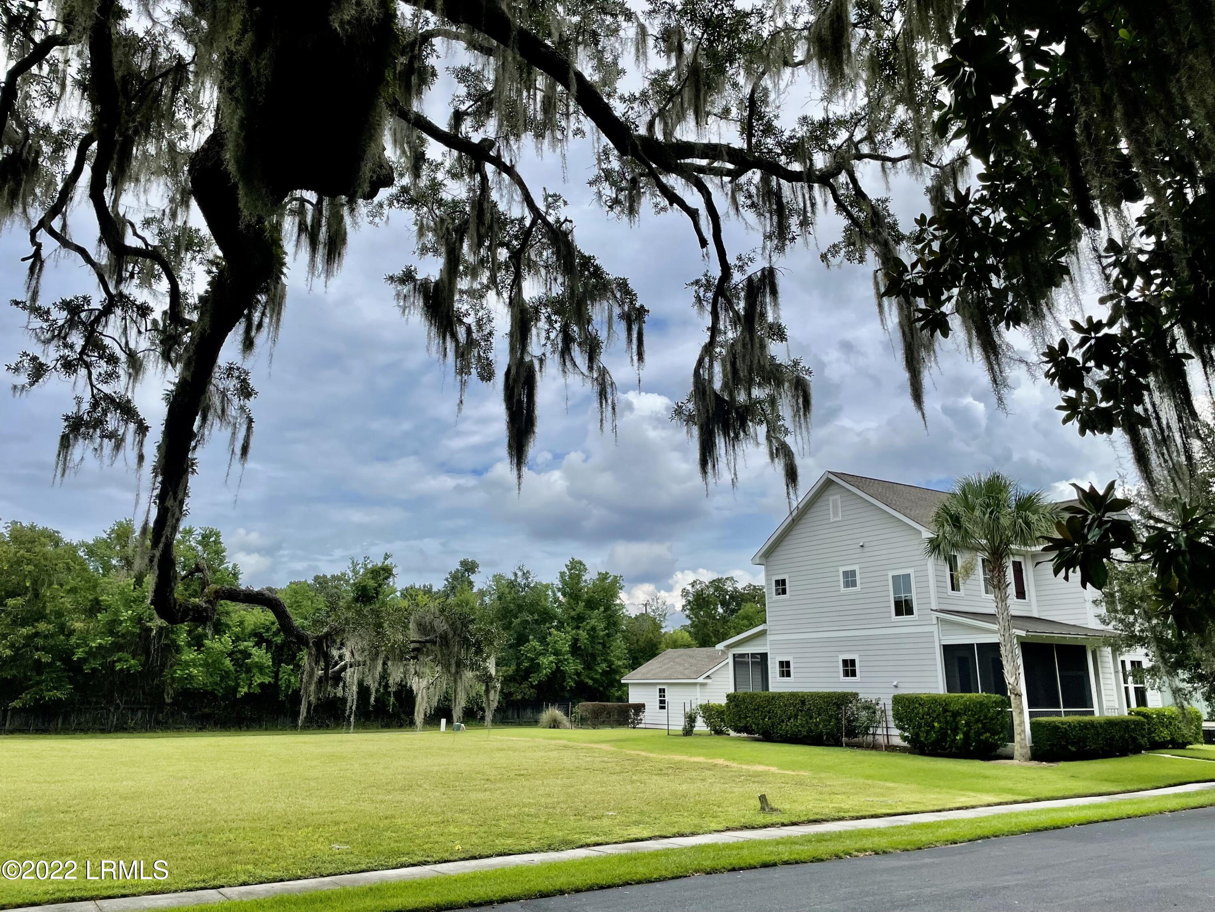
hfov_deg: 67.3
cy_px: 456
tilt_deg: +15.3
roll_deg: +0.0
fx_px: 913
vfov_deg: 53.1
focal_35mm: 26
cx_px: 608
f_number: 1.6
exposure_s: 1/4132
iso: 32
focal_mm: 4.2
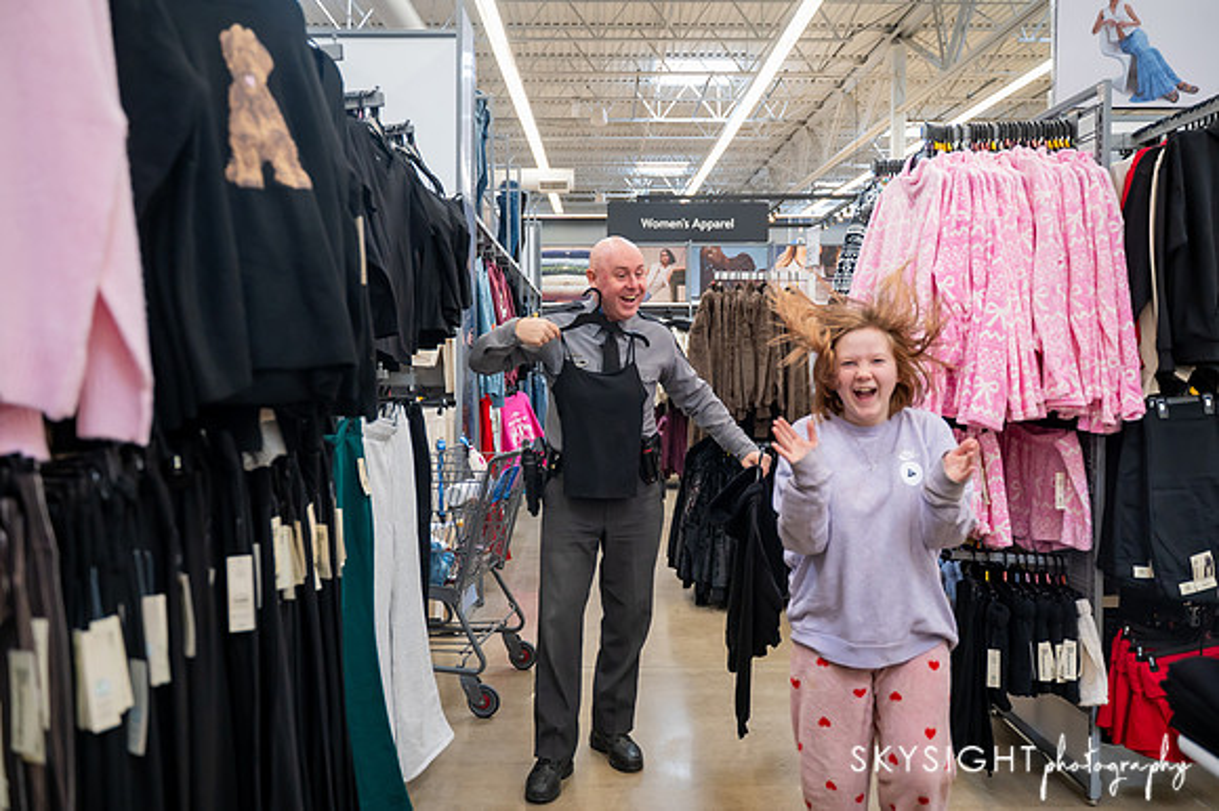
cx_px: 616
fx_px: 977
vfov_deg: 45.1
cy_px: 405
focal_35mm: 29
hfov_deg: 63.9
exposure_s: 1/320
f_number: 2.8
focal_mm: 28
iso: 2000
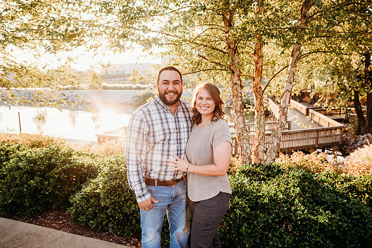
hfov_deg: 73.7
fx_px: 248
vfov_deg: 53.2
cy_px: 124
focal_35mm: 24
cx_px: 186
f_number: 3.2
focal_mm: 24
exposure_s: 1/320
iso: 250
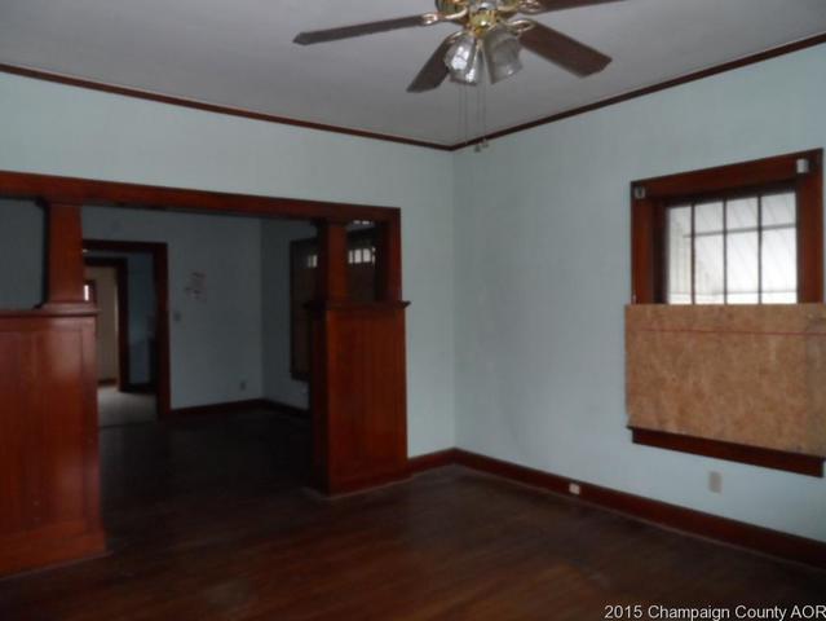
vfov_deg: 56.9
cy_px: 310
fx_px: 573
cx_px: 413
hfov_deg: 71.6
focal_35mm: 24
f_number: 3.2
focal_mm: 4
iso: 640
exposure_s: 1/15
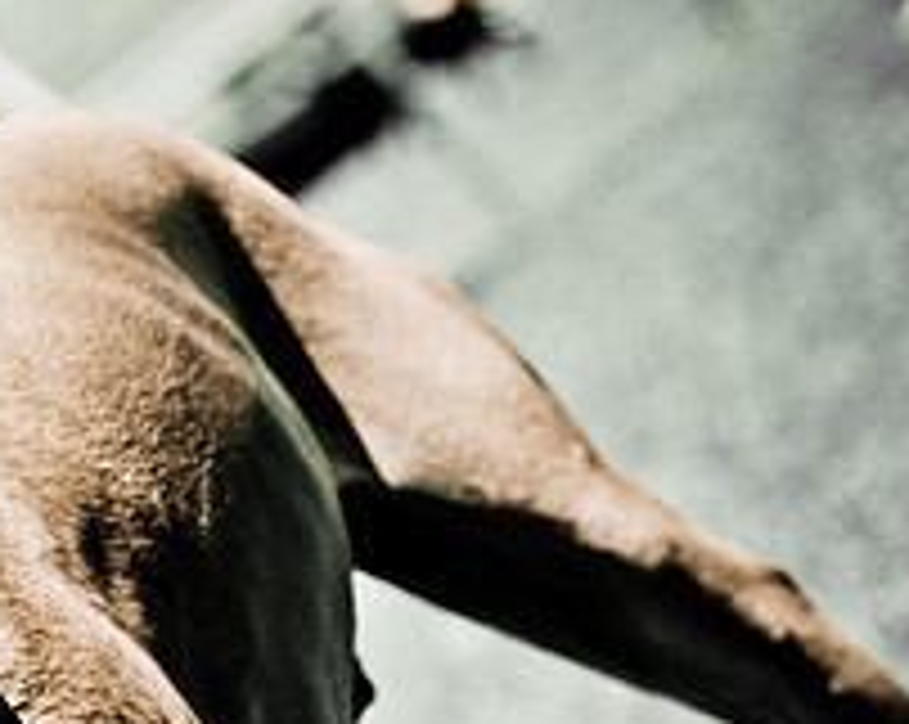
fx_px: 7602
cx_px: -266
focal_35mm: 283
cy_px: 861
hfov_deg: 6.8
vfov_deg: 5.4
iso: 200
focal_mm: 70
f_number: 2.8
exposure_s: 1/4000
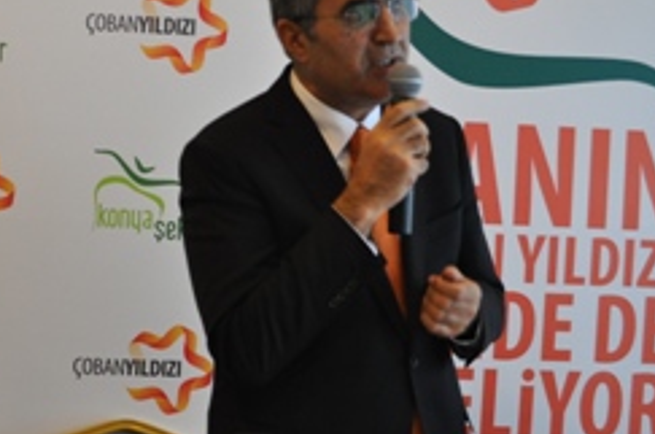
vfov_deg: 18.8
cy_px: 235
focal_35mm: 72
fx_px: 1307
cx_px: 216
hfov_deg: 27.9
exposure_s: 1/50
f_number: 4.2
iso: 800
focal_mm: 26
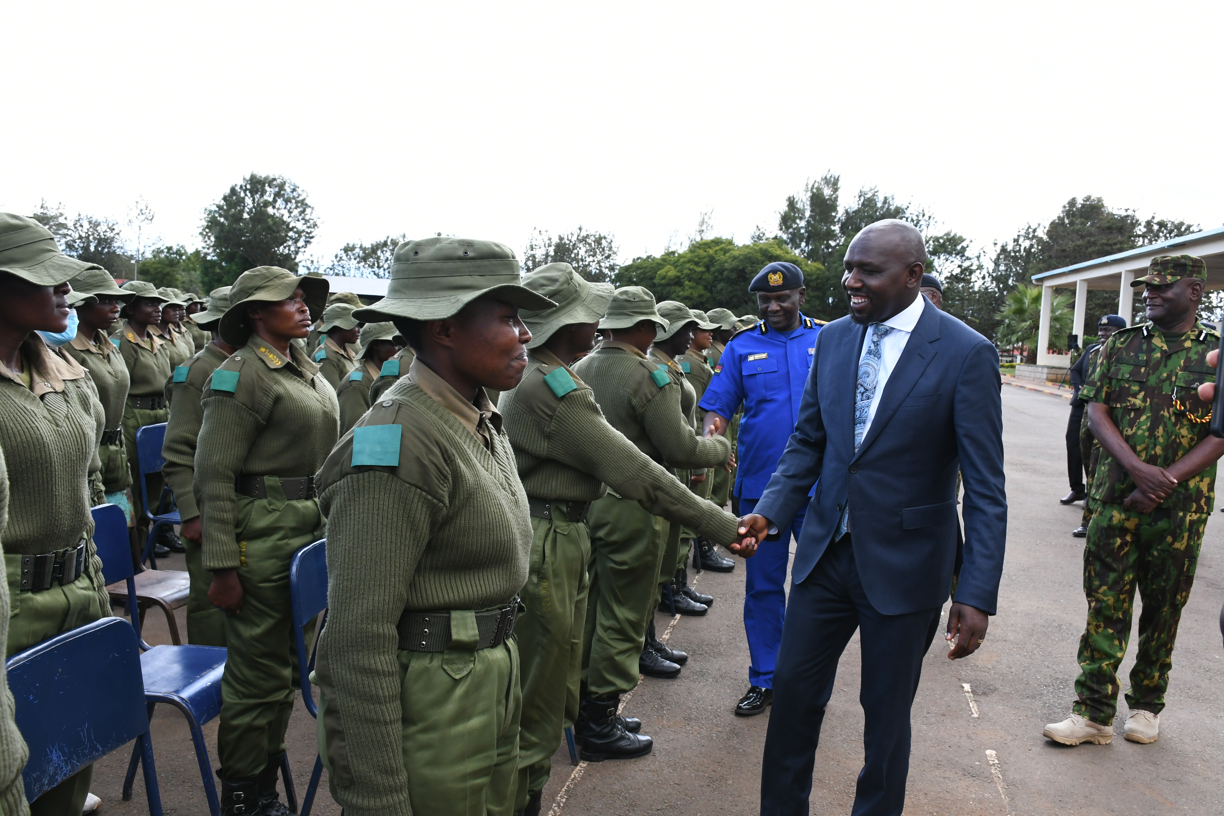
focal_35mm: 33
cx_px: 612
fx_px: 1122
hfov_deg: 57.2
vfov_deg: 40.0
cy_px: 408
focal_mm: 22
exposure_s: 1/400
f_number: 8
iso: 800
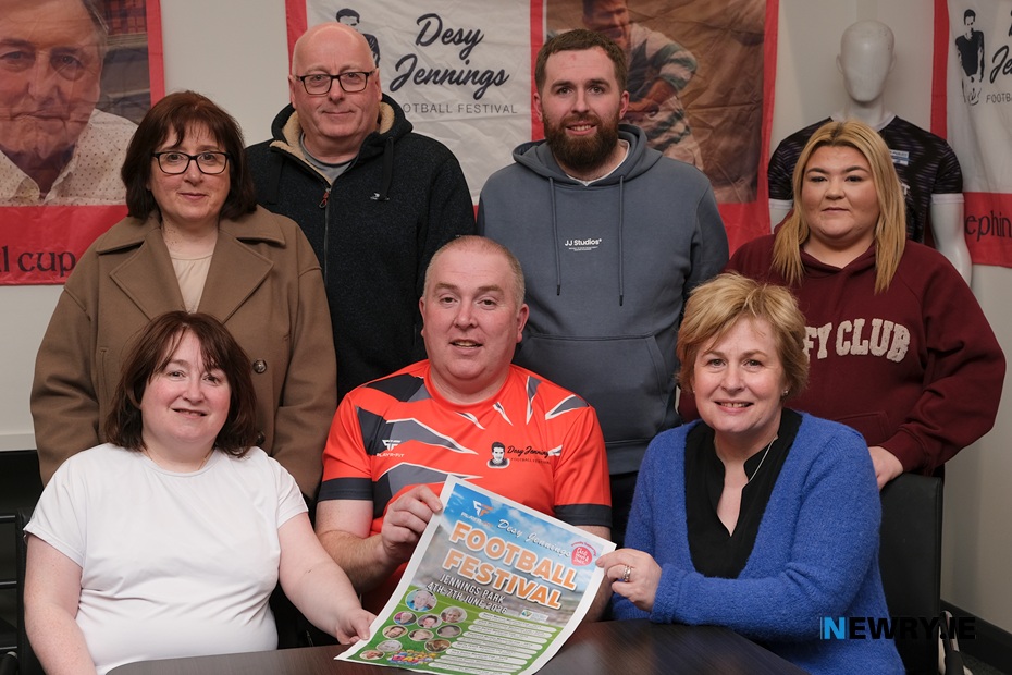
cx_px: 506
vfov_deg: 31.9
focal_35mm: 42
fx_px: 1181
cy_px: 338
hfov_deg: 46.4
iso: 400
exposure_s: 1/125
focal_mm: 27.7
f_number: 4.5
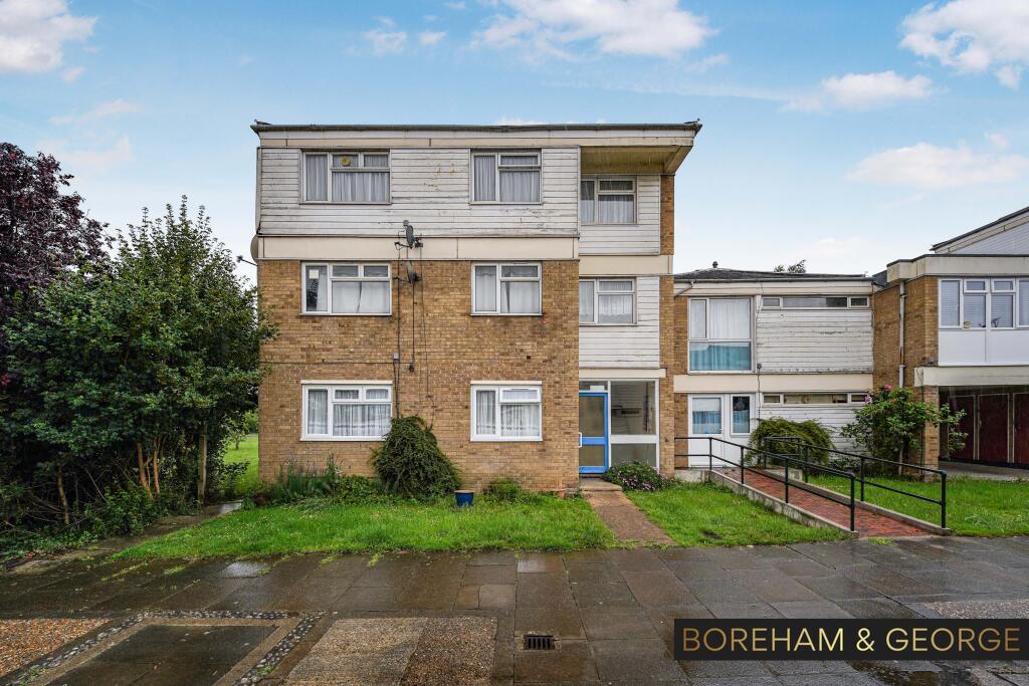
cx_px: 514
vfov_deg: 81.2
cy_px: 343
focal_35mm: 14
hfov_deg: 104.2
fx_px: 400
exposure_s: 1/125
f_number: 7.1
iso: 200
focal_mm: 14
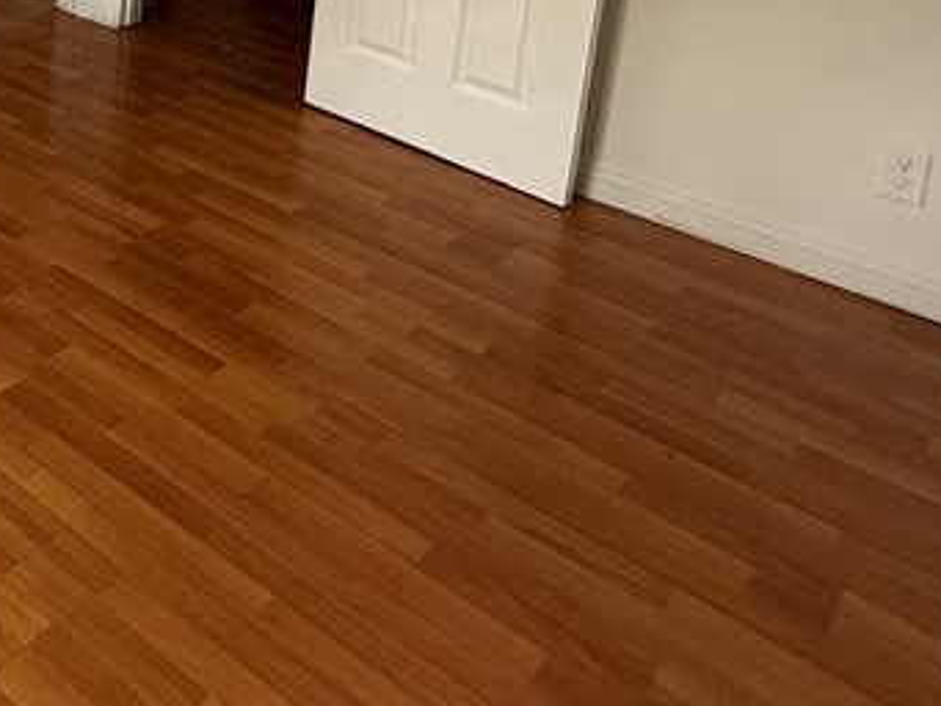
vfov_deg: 29.3
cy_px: -154
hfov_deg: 37.7
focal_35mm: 42
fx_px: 1142
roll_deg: -1.1
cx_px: -83
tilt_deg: -10.0
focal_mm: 2.22
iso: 160
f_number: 2.2
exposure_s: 1/99
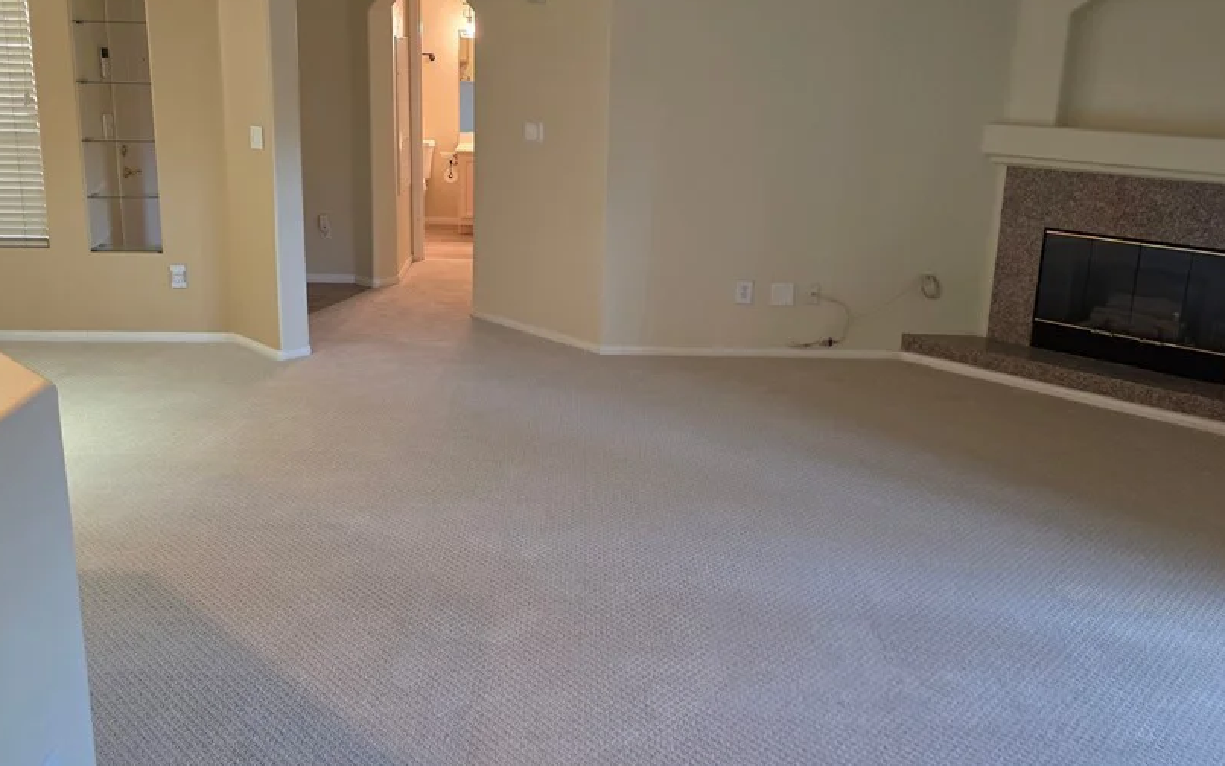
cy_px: 276
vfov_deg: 40.2
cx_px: 563
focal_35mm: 31
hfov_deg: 61.2
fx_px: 1035
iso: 320
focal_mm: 6.3
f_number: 1.7
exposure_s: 1/120
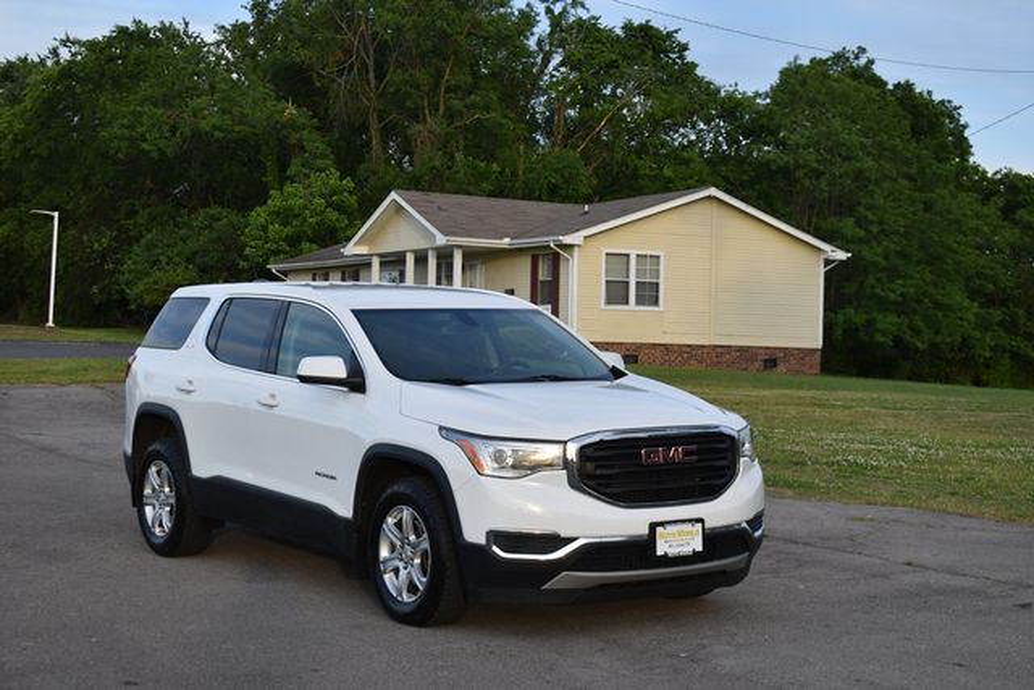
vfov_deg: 22.6
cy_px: 345
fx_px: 1724
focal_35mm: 60
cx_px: 517
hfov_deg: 33.4
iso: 200
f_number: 6.3
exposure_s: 1/250
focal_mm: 40
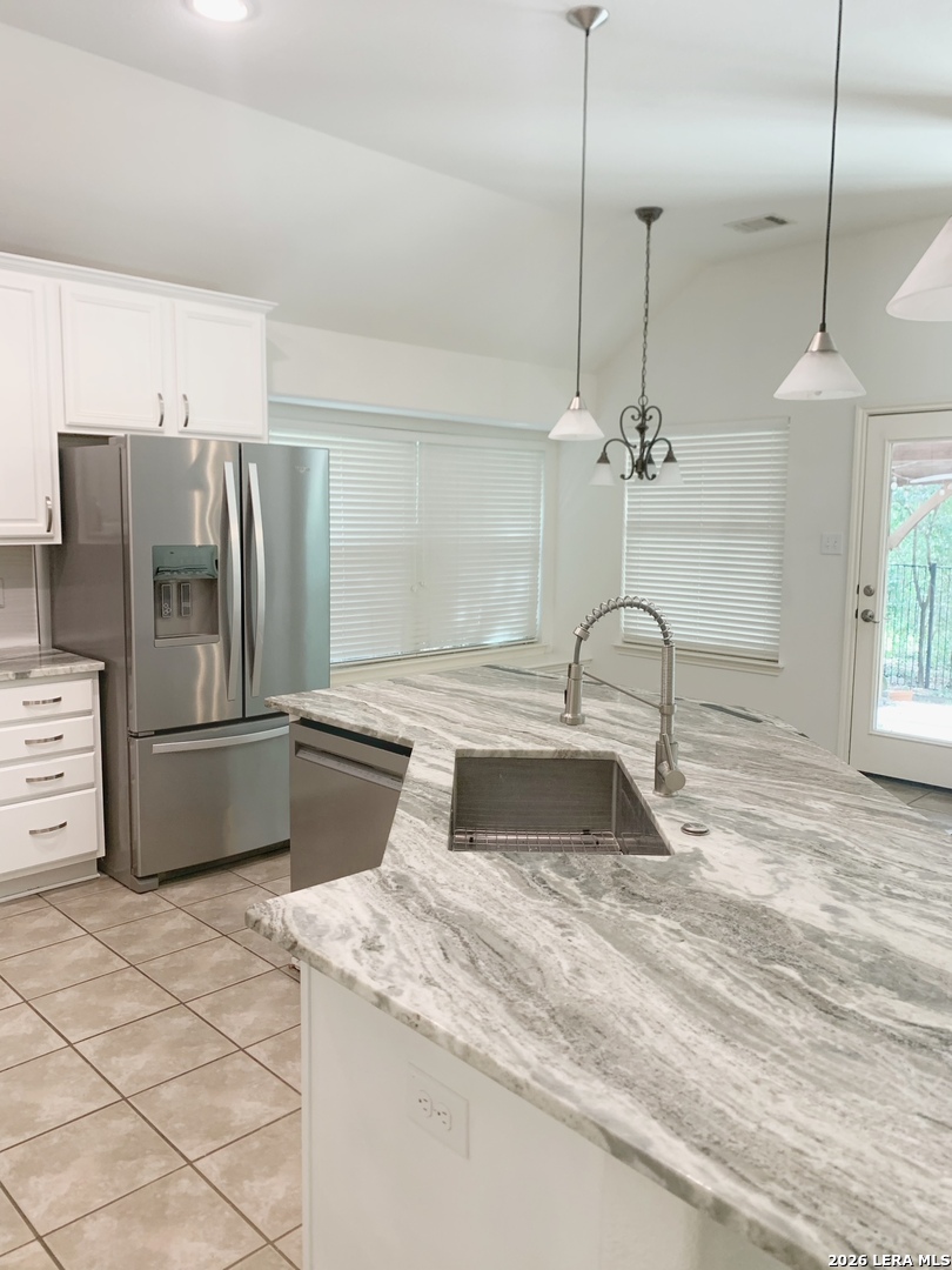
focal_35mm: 26
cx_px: 476
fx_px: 953
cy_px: 635
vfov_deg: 67.3
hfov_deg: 53.1
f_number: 1.8
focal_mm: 4.25
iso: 100
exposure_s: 1/60
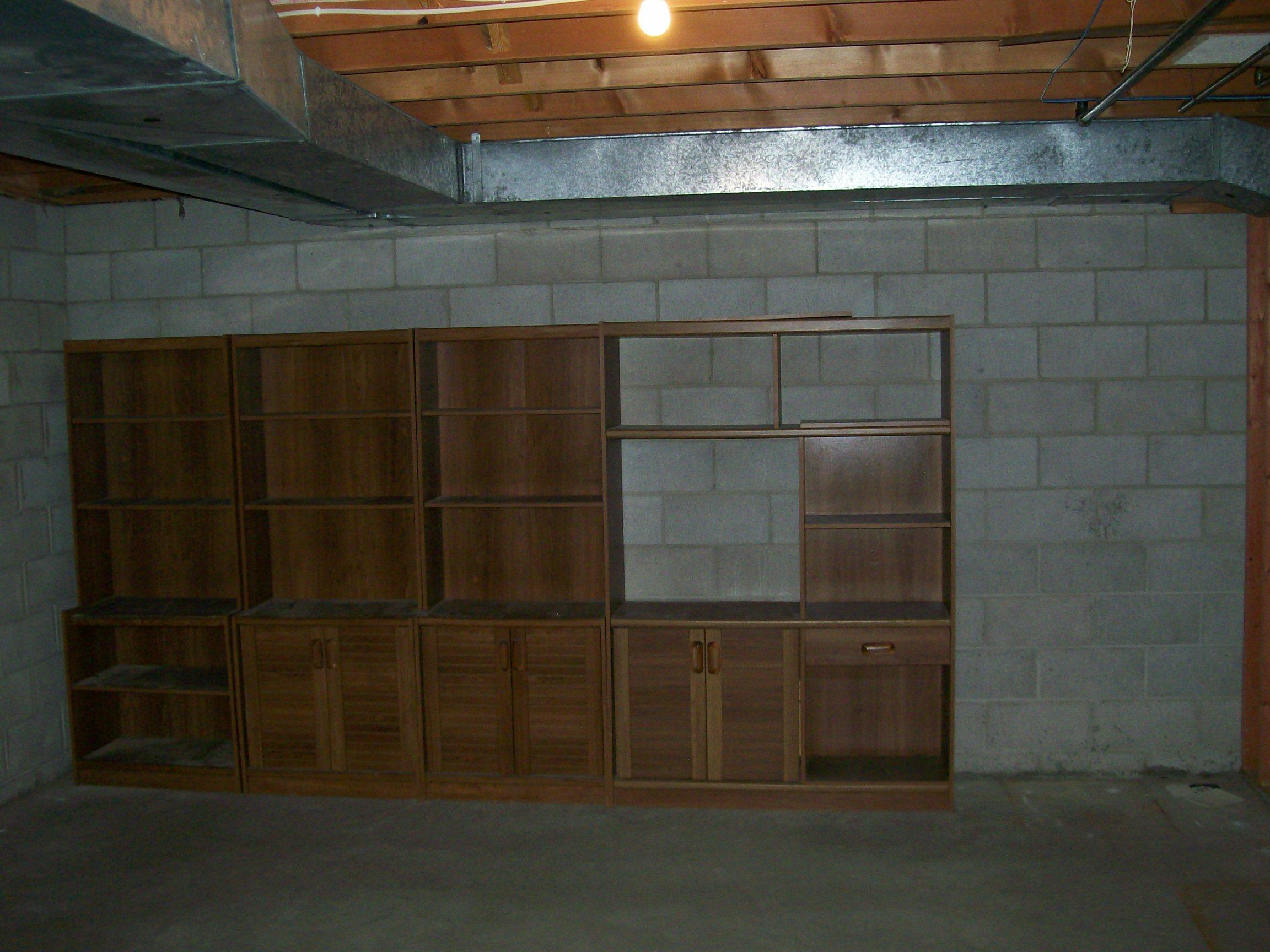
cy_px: 476
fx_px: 1321
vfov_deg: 39.7
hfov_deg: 51.4
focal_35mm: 36
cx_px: 635
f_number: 2.7
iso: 140
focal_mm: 6
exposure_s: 1/64
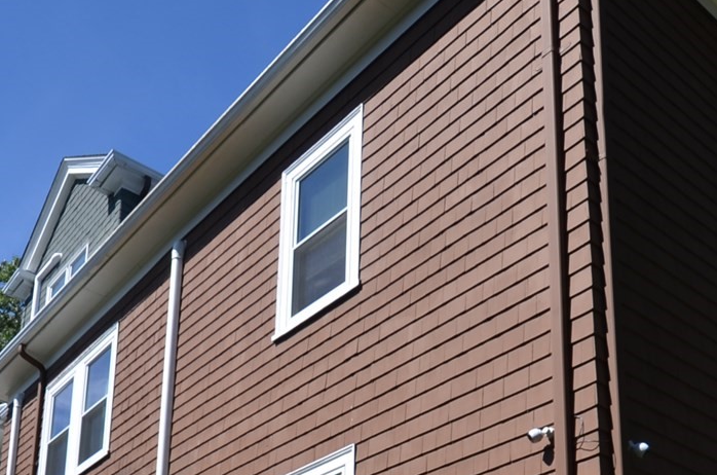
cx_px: 329
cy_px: 588
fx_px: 874
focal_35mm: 44
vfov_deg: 26.5
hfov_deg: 44.5
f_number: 7.1
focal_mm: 10
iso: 100
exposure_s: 1/200
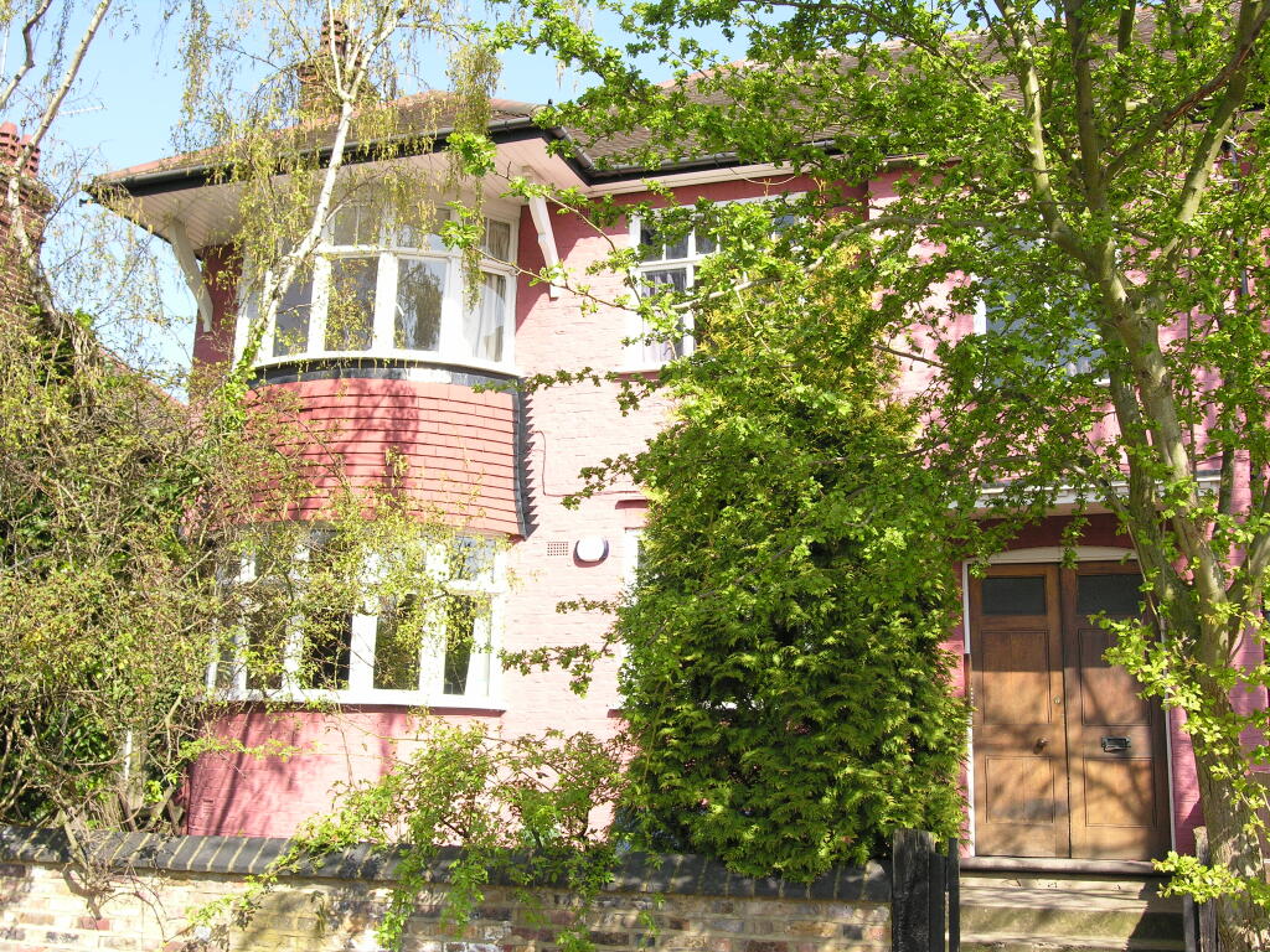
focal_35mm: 37
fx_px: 1357
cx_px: 635
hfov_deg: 50.1
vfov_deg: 38.7
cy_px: 476
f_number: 4.3
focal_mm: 9.3
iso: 100
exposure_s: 1/250
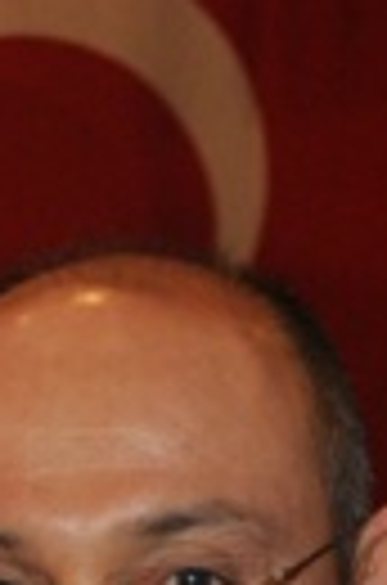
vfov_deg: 7.7
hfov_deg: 5.3
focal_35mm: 258
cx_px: 115
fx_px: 4190
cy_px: 1143
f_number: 4.2
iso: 800
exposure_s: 1/60
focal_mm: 35
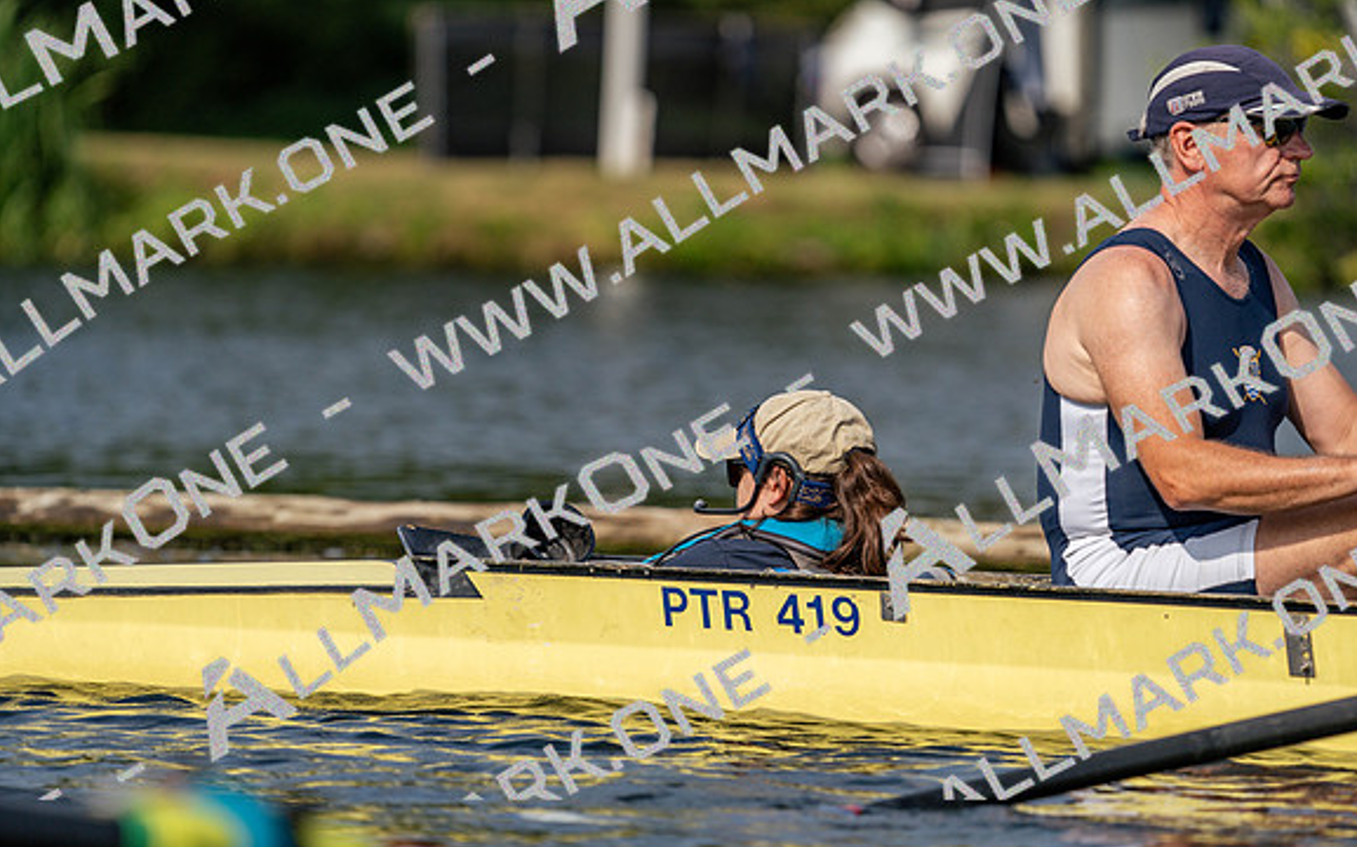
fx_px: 15045
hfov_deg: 5.2
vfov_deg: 3.2
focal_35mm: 407
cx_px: 680
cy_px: 396
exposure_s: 1/1600
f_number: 6.3
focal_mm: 397
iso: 200
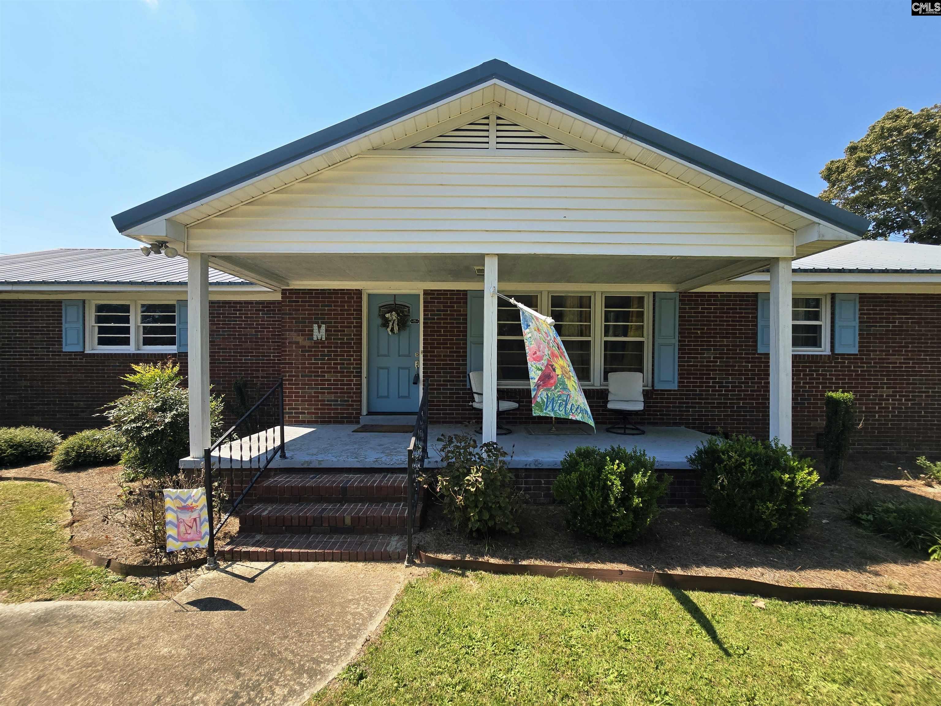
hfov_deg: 106.2
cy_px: 353
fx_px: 353
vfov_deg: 89.9
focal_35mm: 13
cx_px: 470
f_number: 2.2
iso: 50
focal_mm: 2.2
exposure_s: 1/1667
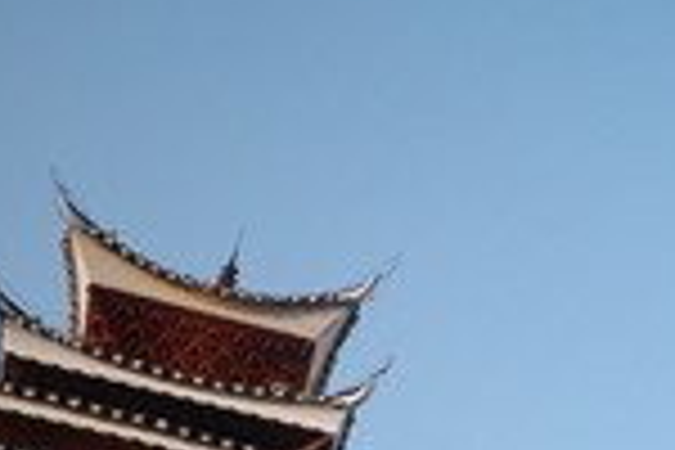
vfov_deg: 14.2
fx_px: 1744
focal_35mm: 93
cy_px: 569
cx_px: 778
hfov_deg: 20.7
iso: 400
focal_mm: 18.3
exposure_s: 1/250
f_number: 5.6
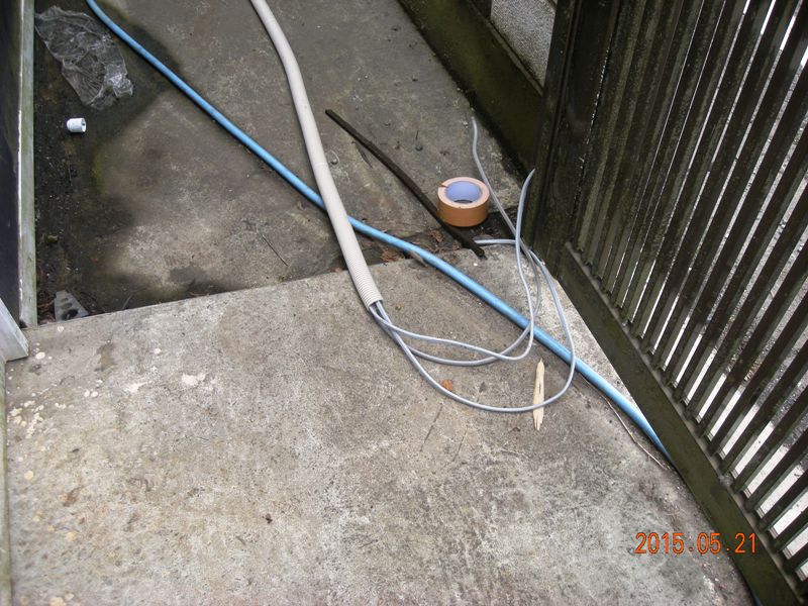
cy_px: 303
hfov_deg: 52.6
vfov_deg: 40.7
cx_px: 404
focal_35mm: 35
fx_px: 817
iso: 64
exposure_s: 1/153
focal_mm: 5.7
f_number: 2.8
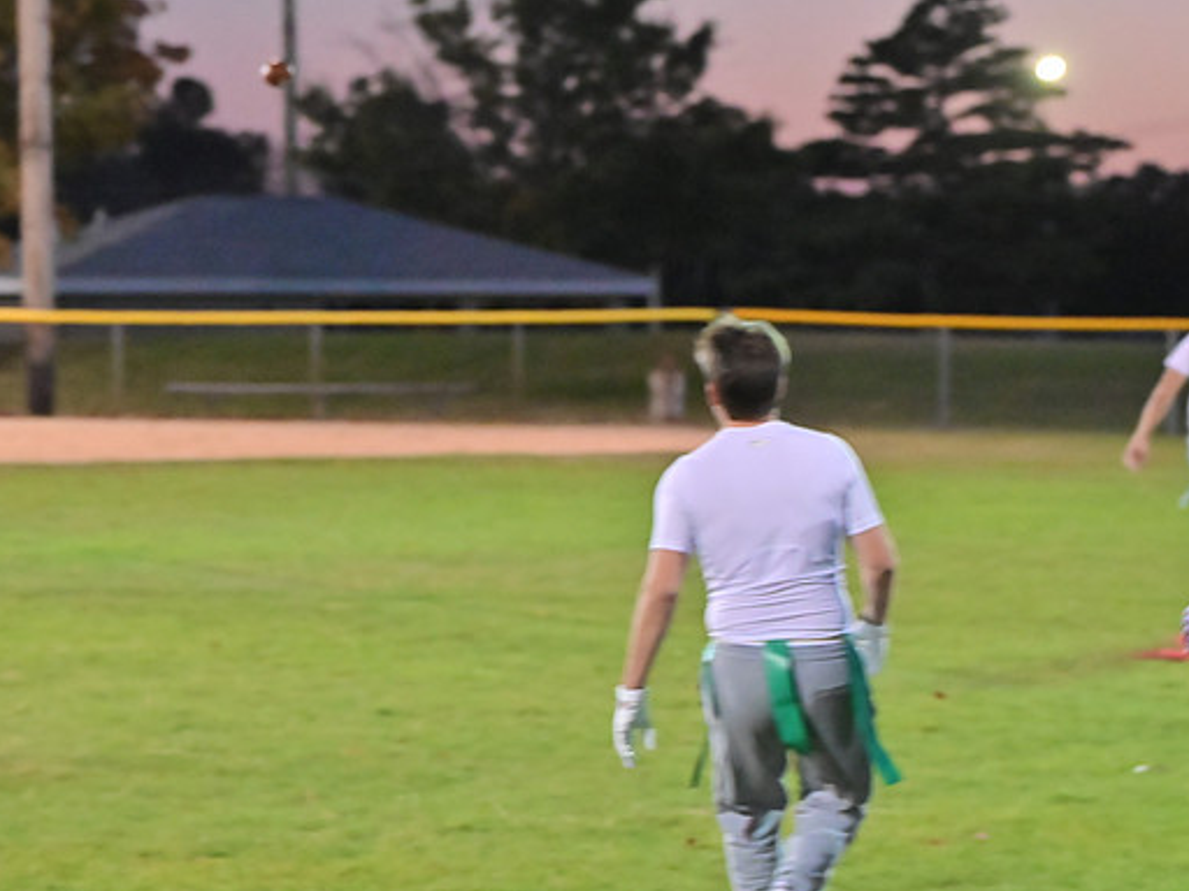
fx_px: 5874
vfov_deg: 8.7
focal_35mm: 171
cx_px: 534
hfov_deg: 11.6
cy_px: 447
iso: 6400
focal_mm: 105
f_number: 4
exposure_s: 1/320
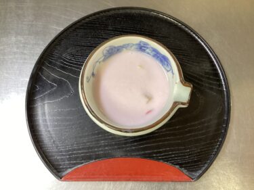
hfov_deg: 58.4
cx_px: 127
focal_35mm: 31
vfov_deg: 45.4
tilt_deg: -74.9
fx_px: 227
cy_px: 95
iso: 400
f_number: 2.4
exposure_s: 1/40
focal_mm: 3.3
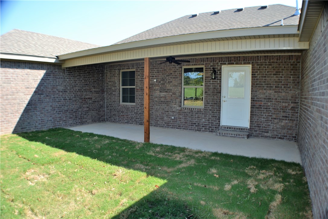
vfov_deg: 43.6
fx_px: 273
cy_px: 110
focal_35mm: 30
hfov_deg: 61.9
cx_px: 164
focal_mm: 20
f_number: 4.5
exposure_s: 1/200
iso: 100
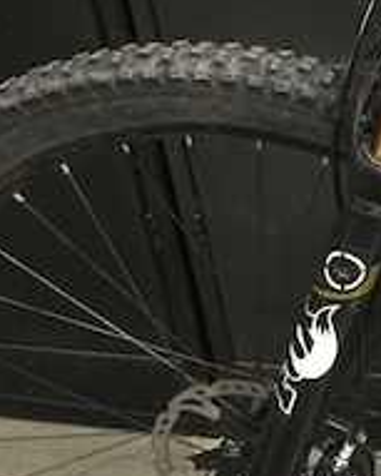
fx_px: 2141
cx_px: 1068
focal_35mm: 152
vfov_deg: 12.6
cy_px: 115
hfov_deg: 8.7
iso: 80
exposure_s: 1/4
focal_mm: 4.15
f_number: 2.2
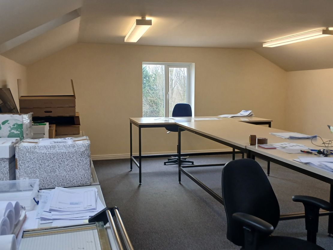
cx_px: 166
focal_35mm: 26
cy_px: 125
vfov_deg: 53.1
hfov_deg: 67.3
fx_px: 250
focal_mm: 3.98
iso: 64
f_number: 1.8
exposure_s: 1/50
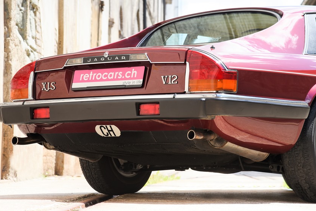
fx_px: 1150
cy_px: 96
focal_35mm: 131
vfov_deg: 10.5
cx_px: 145
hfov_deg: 15.6
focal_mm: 120
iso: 160
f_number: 8
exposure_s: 1/200
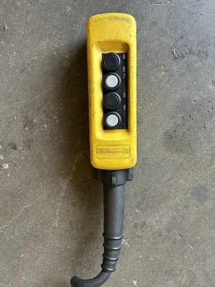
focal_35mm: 26
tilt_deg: -84.6
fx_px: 215
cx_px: 108
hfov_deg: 53.1
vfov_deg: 67.3
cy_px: 144
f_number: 1.5
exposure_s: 1/121
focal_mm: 5.7
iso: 100
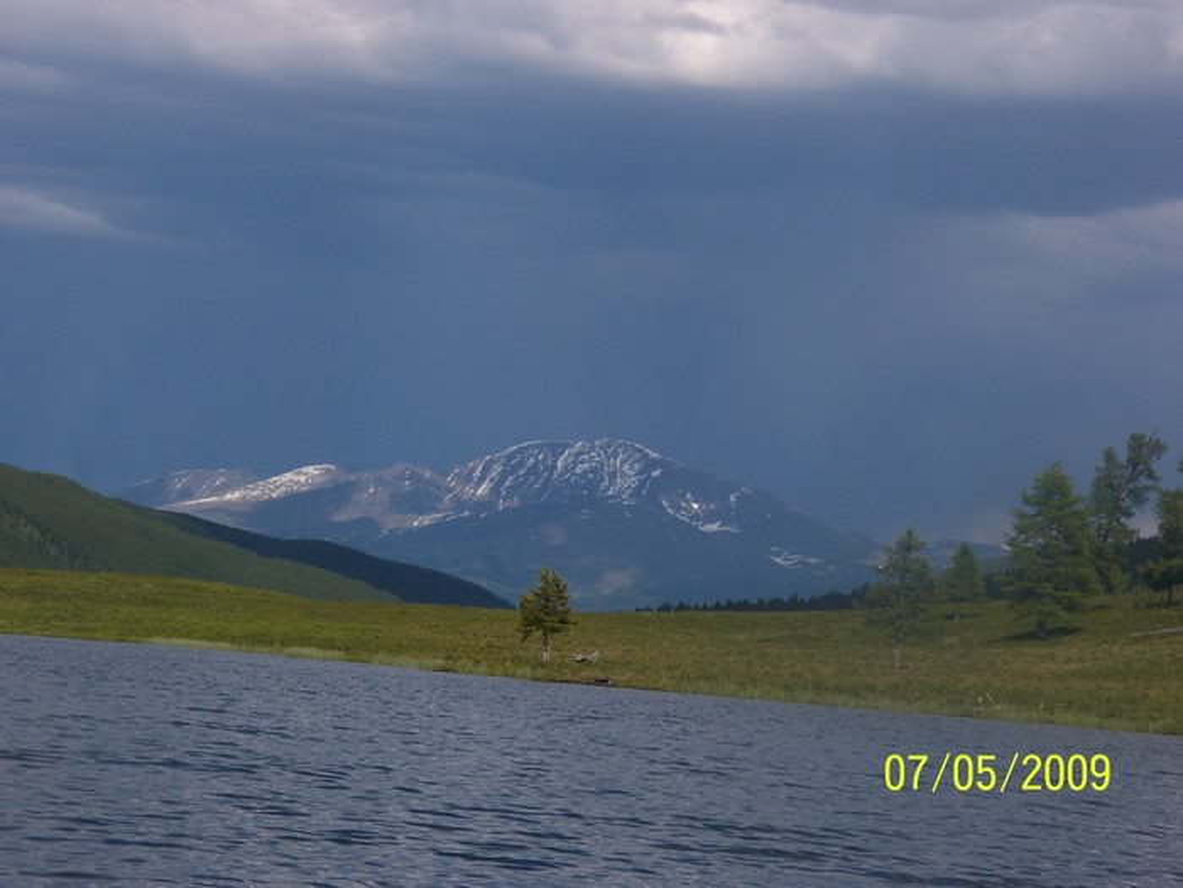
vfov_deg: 10.8
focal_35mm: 137
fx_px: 4682
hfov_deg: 14.4
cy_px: 444
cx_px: 592
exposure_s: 1/400
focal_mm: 28.83
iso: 80
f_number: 8
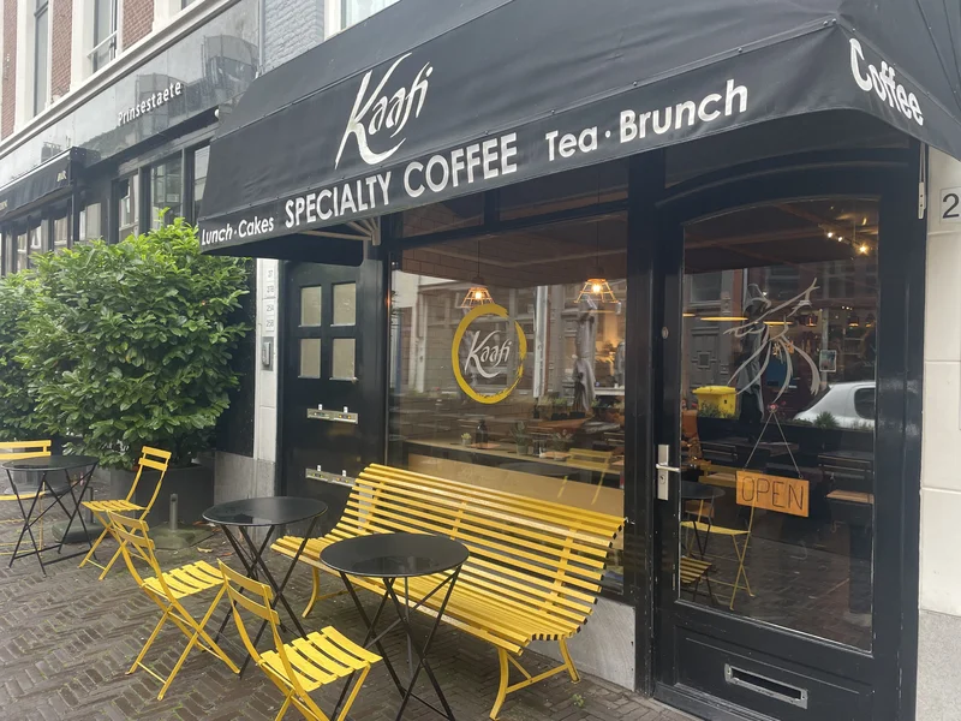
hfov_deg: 67.3
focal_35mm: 26
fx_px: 722
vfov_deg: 53.1
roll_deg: -0.3
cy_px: 360
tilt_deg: -1.8
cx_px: 480
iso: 80
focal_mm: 4.2
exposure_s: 1/121
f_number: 1.6
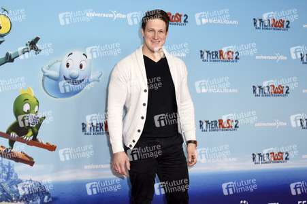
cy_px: 102
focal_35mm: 40
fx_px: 345
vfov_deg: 33.0
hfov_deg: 48.0
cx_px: 154
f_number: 4.5
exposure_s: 1/160
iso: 360
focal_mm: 27
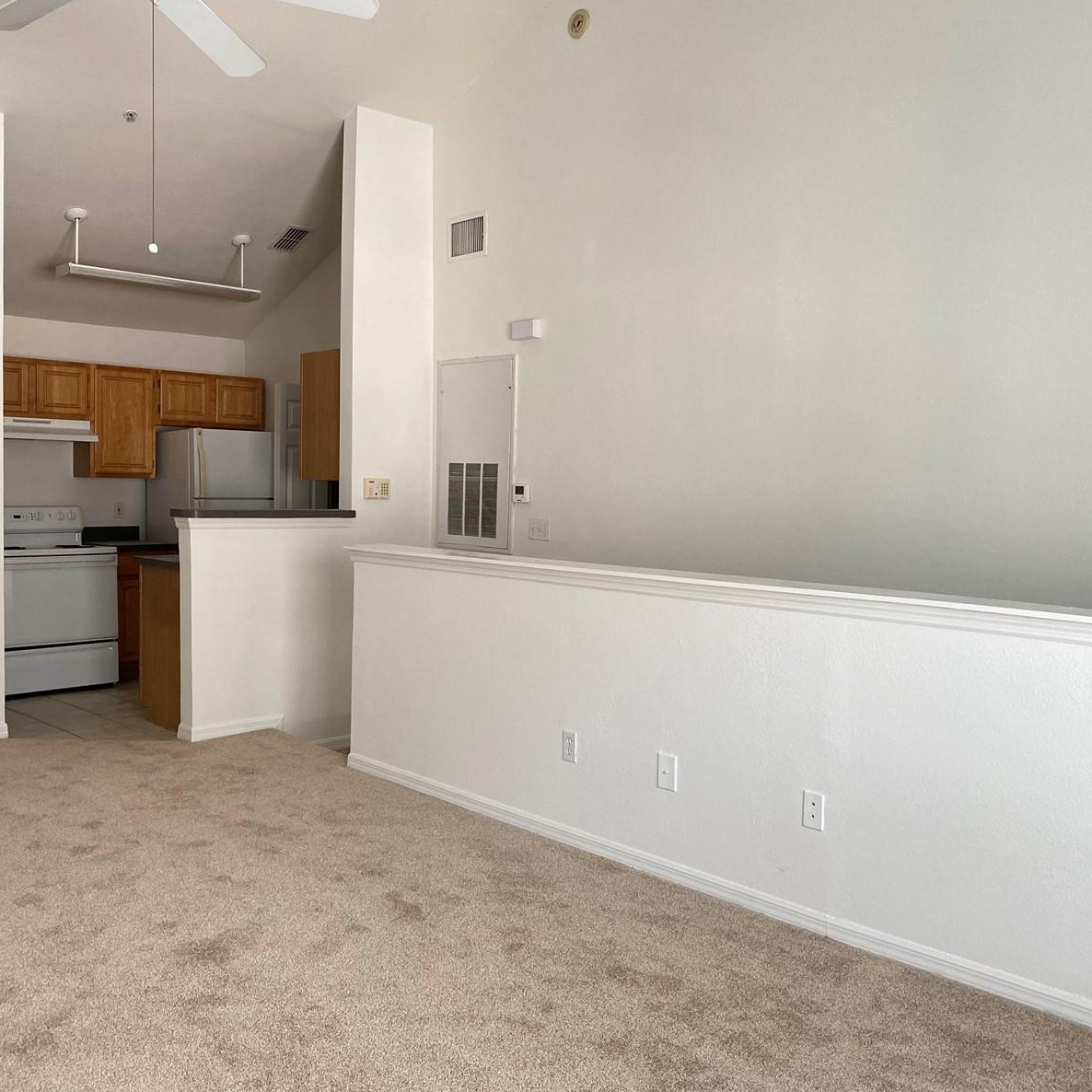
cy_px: 547
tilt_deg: -1.2
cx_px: 535
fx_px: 1106
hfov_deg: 52.5
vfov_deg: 52.5
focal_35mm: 31
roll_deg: -1.7
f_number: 1.8
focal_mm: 4.25
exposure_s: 1/60
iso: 160
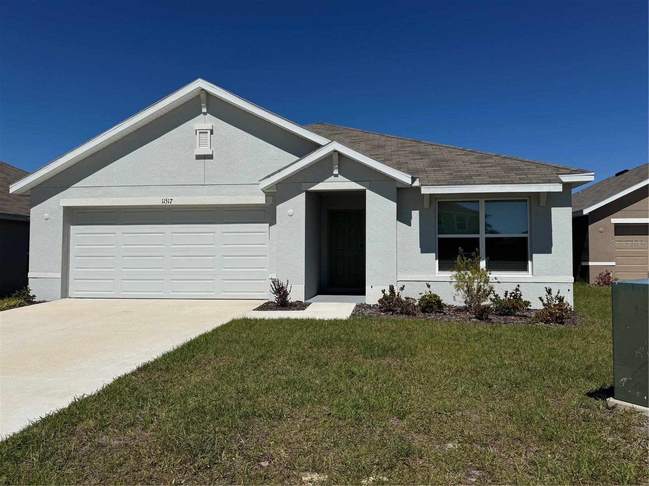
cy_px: 243
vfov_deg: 56.8
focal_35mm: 24
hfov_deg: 71.6
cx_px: 324
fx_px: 450
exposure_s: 1/12346
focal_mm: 6.76
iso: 80
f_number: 1.78
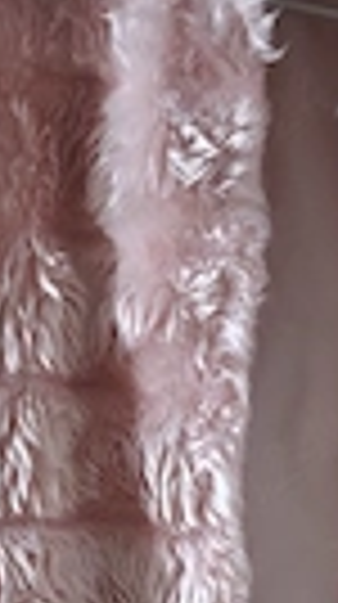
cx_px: 352
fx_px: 1200
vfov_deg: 27.3
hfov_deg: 15.7
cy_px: 536
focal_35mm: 75
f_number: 1.7
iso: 5000
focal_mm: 5.35
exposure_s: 1/10
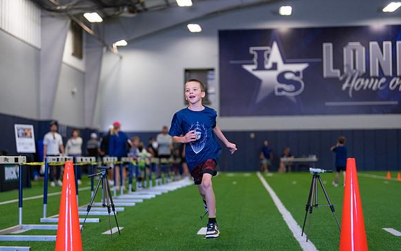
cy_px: 144
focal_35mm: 56
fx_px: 612
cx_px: 199
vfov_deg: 23.1
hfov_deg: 36.3
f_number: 1.2
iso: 1250
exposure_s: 1/1000
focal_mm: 50
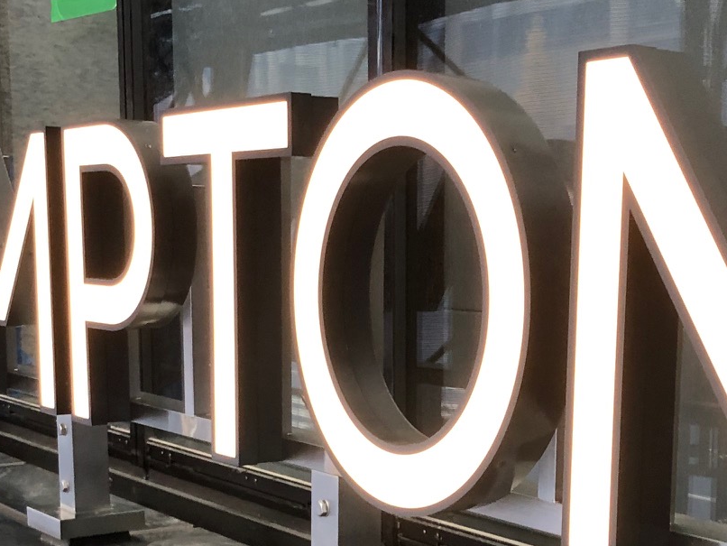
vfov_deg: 20.7
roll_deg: -0.2
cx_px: 438
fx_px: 1471
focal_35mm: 70
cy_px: 463
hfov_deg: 27.7
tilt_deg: -10.4
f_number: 1.8
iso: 40
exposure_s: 1/30
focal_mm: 3.99
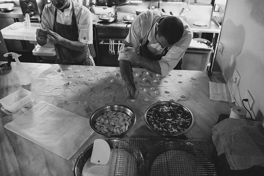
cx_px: 145
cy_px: 82
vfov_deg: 44.9
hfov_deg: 63.5
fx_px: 213
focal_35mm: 29
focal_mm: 26
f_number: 3.2
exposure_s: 1/160
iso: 20000
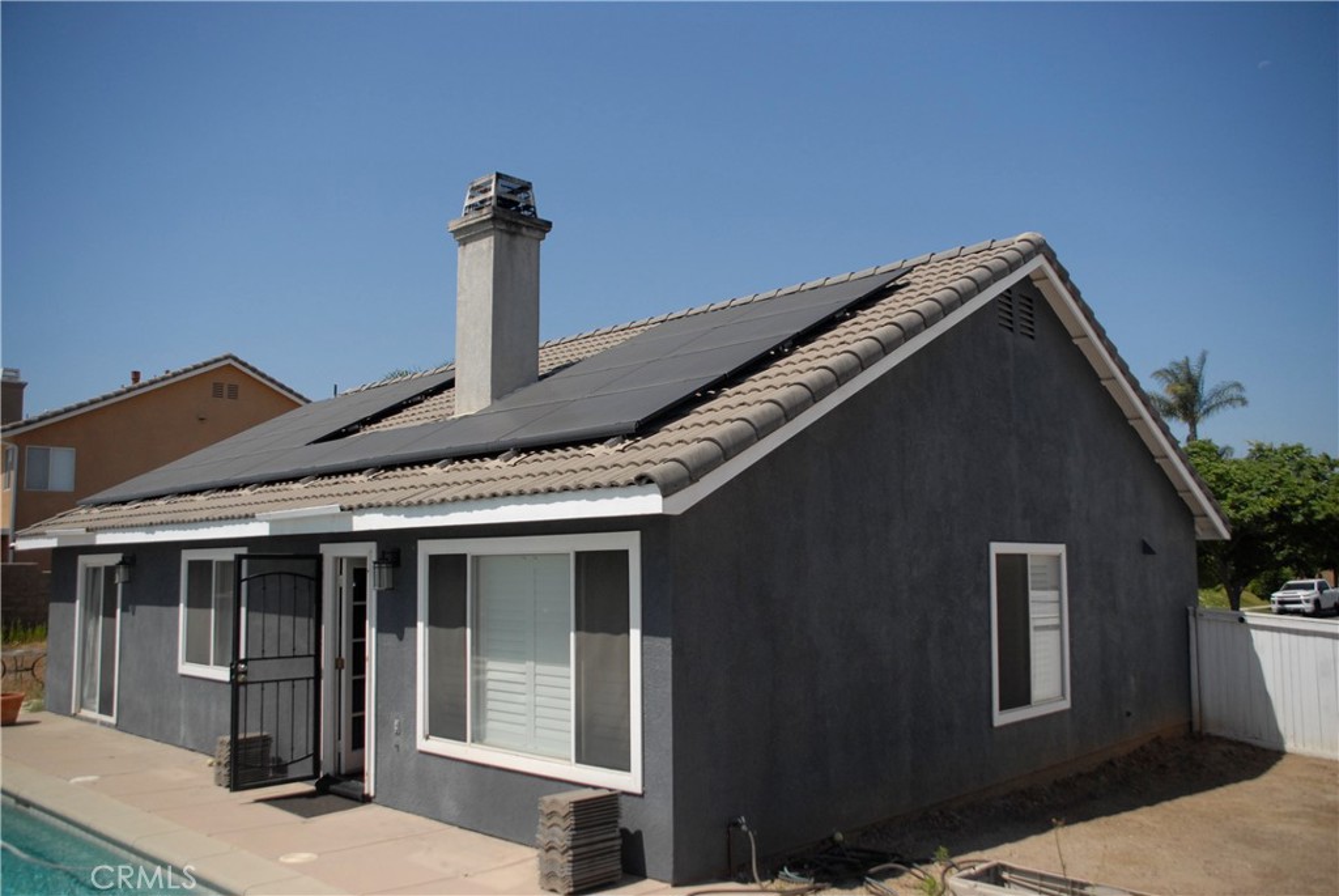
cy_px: 448
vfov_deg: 48.0
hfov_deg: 67.3
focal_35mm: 27
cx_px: 670
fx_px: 1005
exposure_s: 1/4000
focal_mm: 18
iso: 400
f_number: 4.5
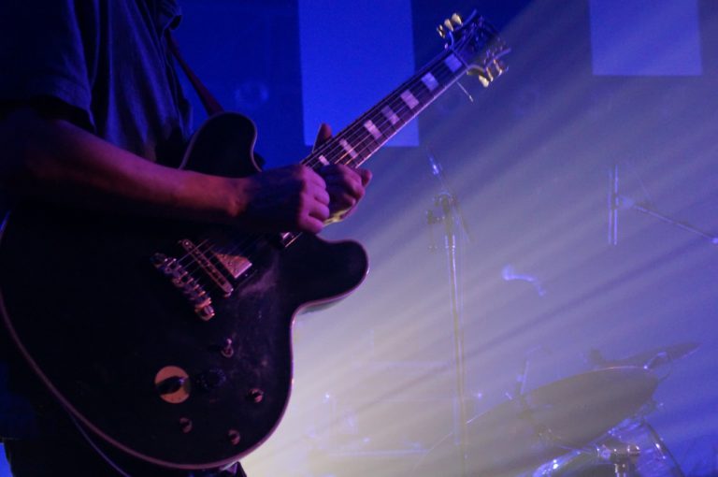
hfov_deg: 24.6
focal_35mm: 82
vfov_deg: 16.5
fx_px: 1643
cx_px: 359
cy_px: 238
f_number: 5.6
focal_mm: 55
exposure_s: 1/50
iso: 3200
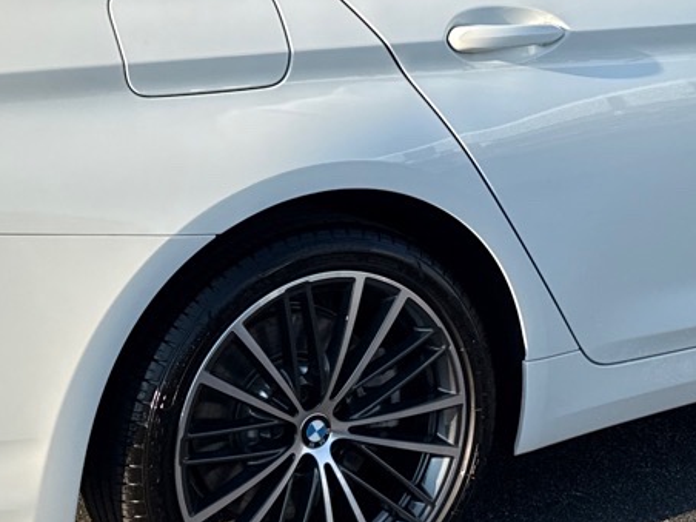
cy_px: 245
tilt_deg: -12.2
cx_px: 405
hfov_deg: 23.0
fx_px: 1709
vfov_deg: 17.4
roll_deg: +2.8
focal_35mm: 85
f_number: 1.78
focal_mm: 6.76
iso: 80
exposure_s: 1/2611
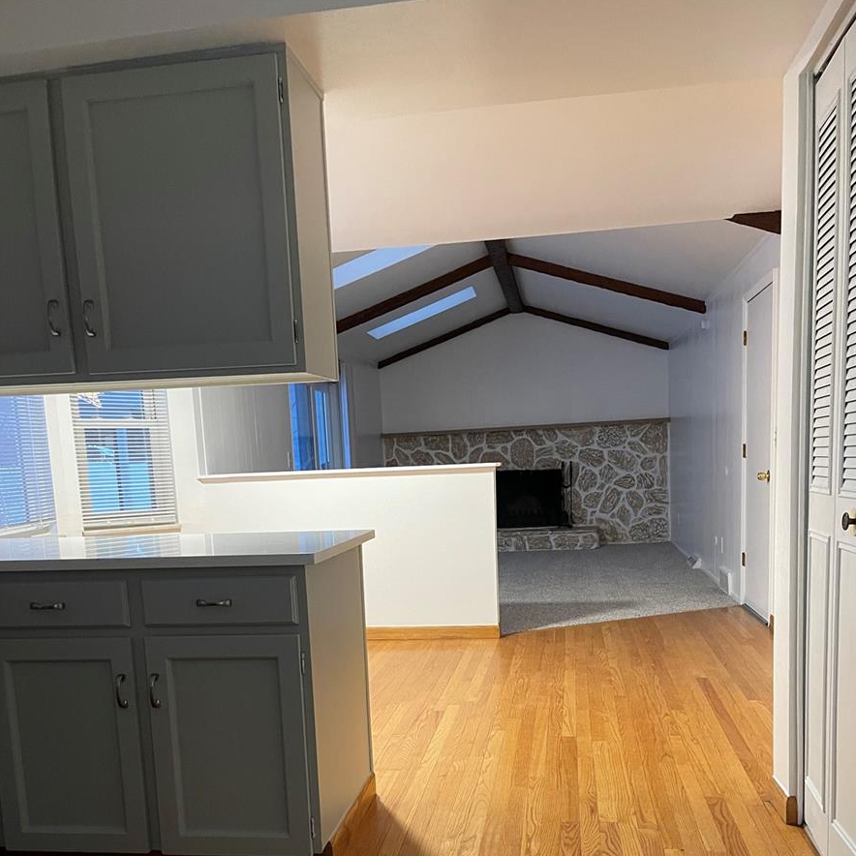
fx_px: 839
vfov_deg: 52.9
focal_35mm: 30
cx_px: 433
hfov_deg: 54.0
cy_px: 576
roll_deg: +2.4
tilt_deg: -8.4
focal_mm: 5.1
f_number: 1.6
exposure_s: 1/60
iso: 500
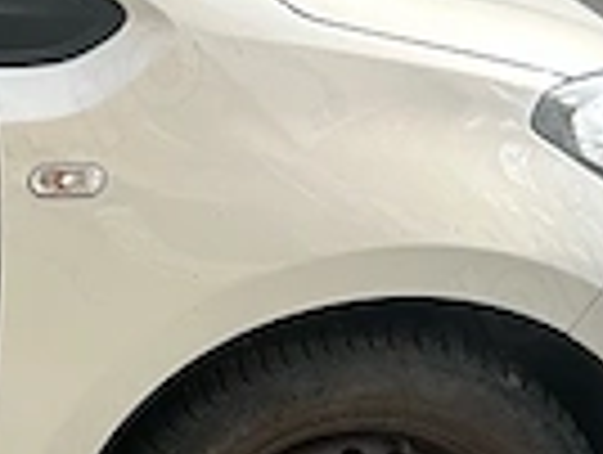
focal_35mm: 116
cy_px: 261
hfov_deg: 14.2
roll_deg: +5.3
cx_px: -608
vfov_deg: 12.8
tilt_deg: -21.6
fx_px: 2024
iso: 50
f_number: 1.5
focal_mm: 5.7
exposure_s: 1/1224
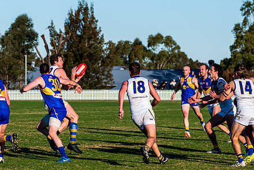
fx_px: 1609
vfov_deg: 6.0
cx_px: 72
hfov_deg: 9.0
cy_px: 73
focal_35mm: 228
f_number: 8
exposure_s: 1/2000
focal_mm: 150
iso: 800
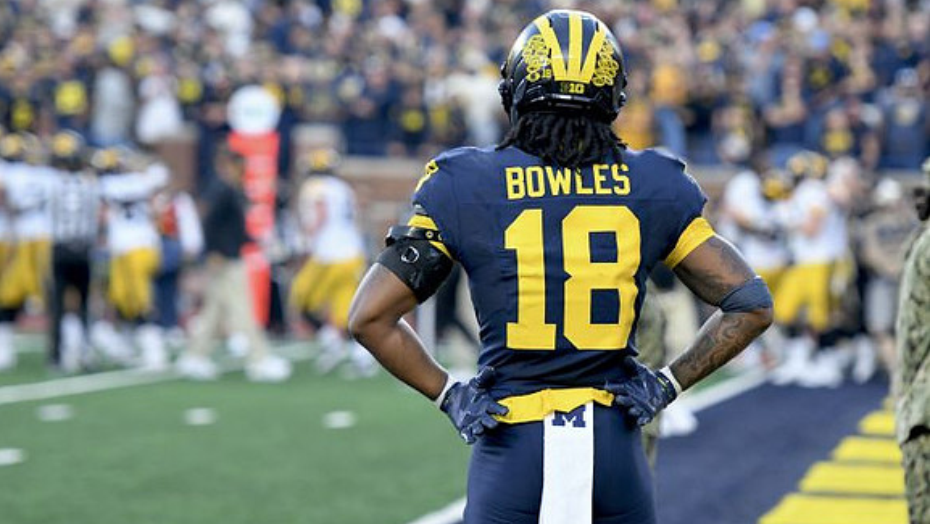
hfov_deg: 9.8
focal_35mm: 221
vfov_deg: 5.5
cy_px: 258
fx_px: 5452
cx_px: 464
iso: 1250
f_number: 2.8
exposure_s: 1/1000
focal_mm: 140
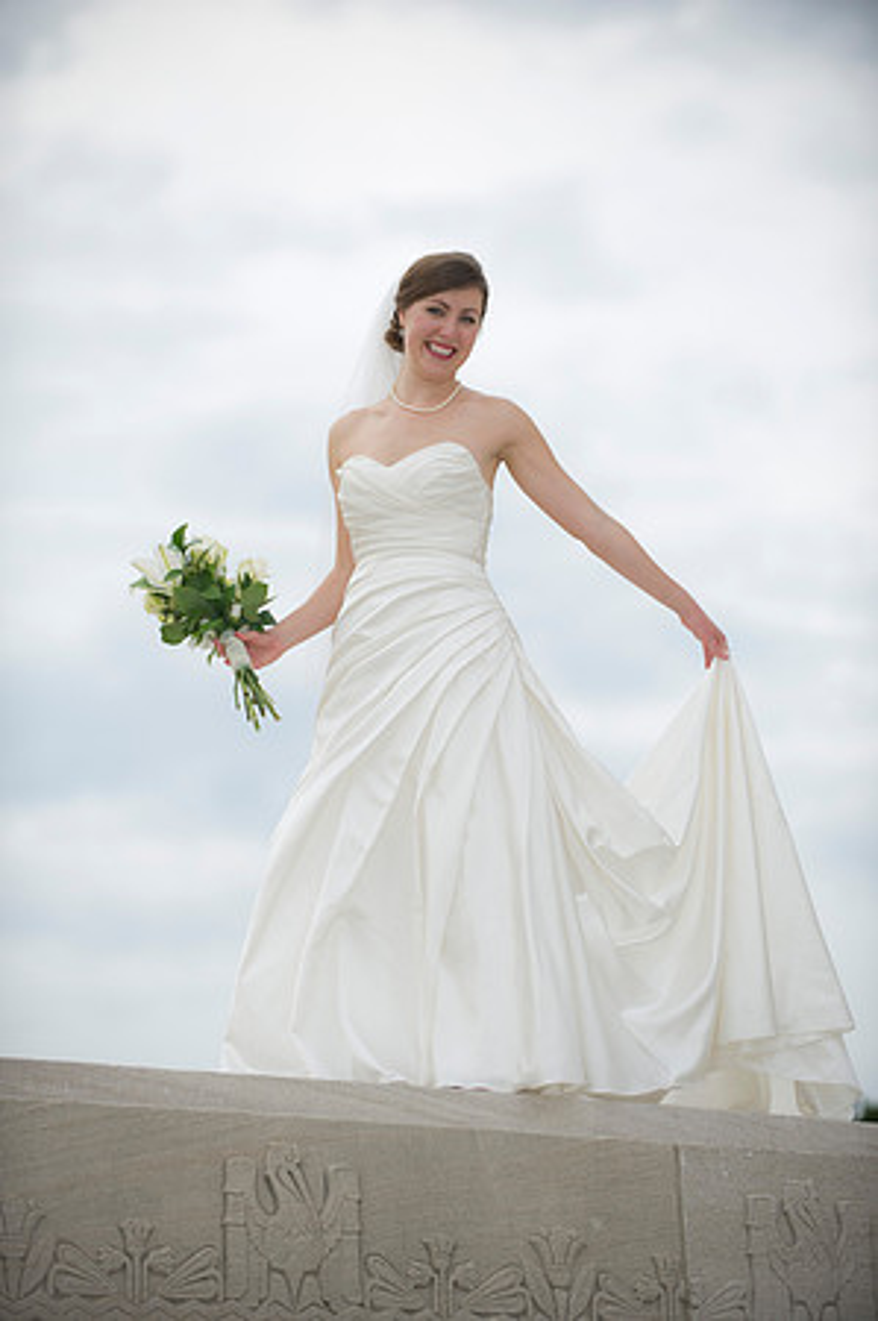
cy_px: 660
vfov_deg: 15.2
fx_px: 4950
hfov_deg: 10.1
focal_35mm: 135
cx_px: 439
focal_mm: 135
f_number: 2.8
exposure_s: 1/250
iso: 160
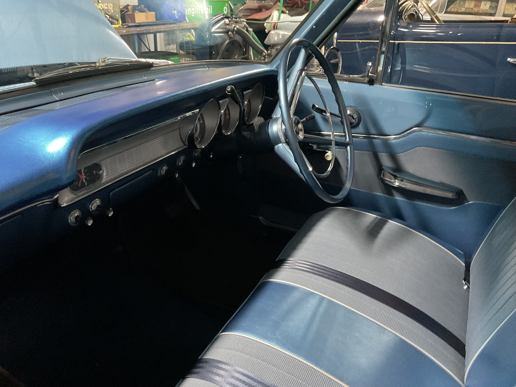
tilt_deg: -26.8
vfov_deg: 48.2
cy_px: 194
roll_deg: -1.3
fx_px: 432
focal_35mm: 29
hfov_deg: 61.7
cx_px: 258
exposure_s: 1/25
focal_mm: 3
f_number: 1.8
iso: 500
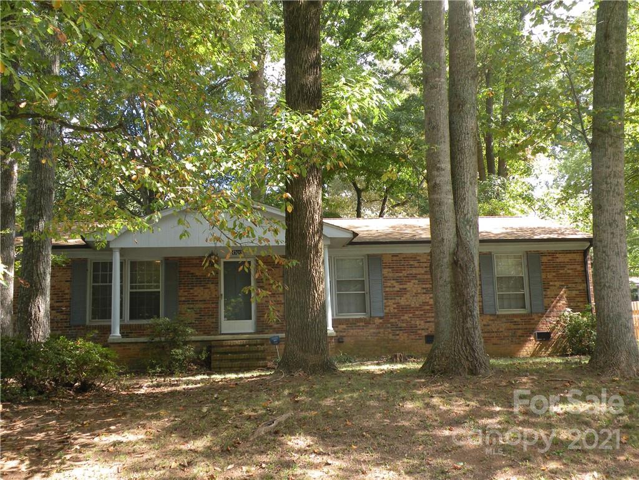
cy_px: 240
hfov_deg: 44.8
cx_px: 320
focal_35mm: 42
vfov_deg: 34.3
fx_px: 775
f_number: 3.5
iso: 64
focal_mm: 7.4
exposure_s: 1/65.4
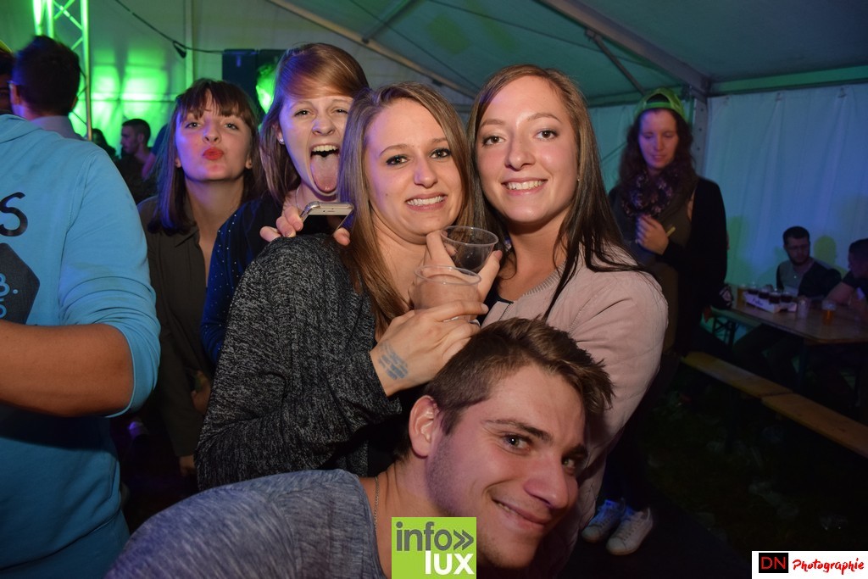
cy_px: 290
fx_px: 651
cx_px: 434
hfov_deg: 67.4
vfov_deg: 47.9
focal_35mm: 27
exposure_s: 1/10
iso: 800
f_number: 4.5
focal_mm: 18
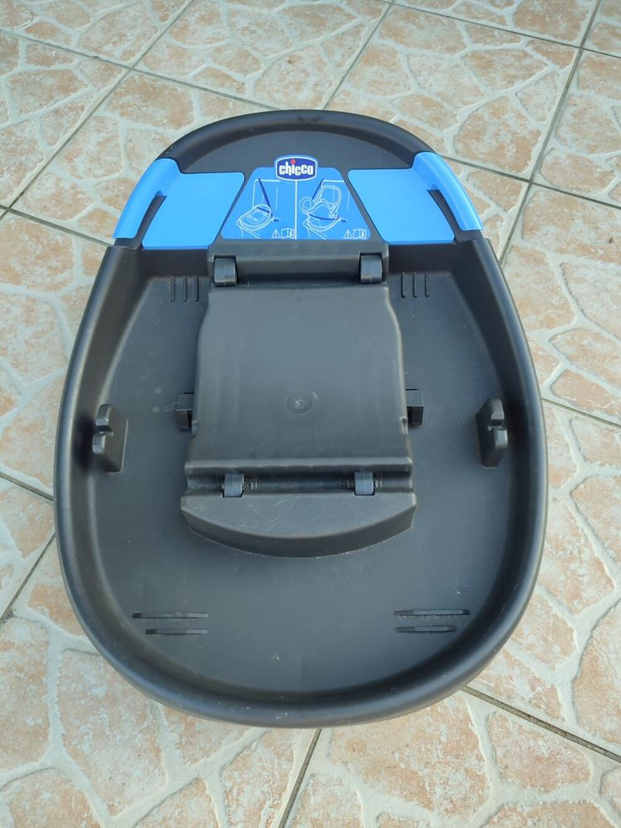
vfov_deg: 71.6
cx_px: 310
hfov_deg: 56.8
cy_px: 414
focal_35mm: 24
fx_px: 574
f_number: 1.89
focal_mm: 5.89
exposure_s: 1/100
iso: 96
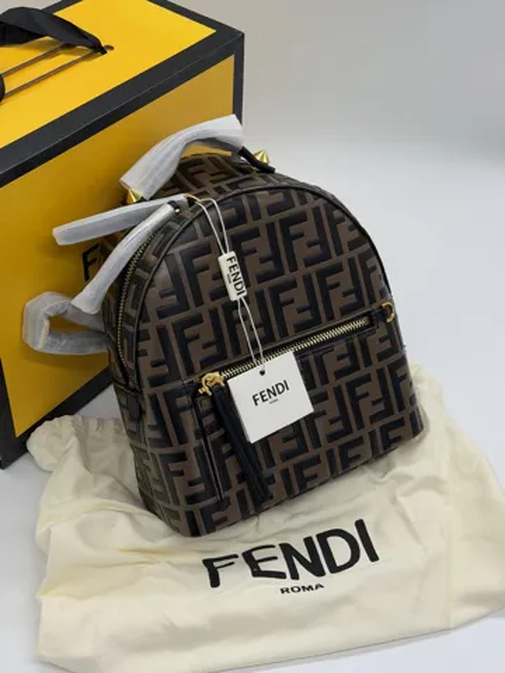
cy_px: 336
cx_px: 252
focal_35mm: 48
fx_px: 934
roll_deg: -3.7
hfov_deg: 30.3
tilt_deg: -43.9
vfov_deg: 39.7
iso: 64
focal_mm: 6.76
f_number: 1.78
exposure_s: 1/794
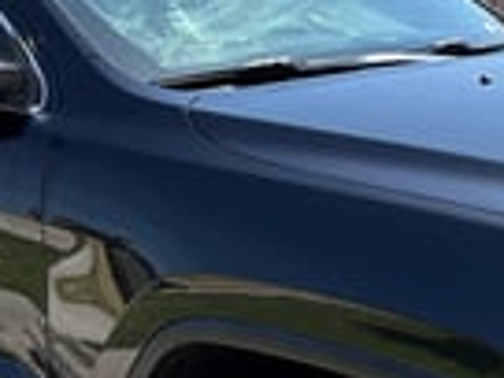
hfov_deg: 21.3
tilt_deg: -8.6
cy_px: 170
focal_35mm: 92
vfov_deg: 16.1
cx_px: 219
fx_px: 1339
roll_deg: -0.5
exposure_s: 1/1706
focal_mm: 5.96
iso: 64
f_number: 1.6
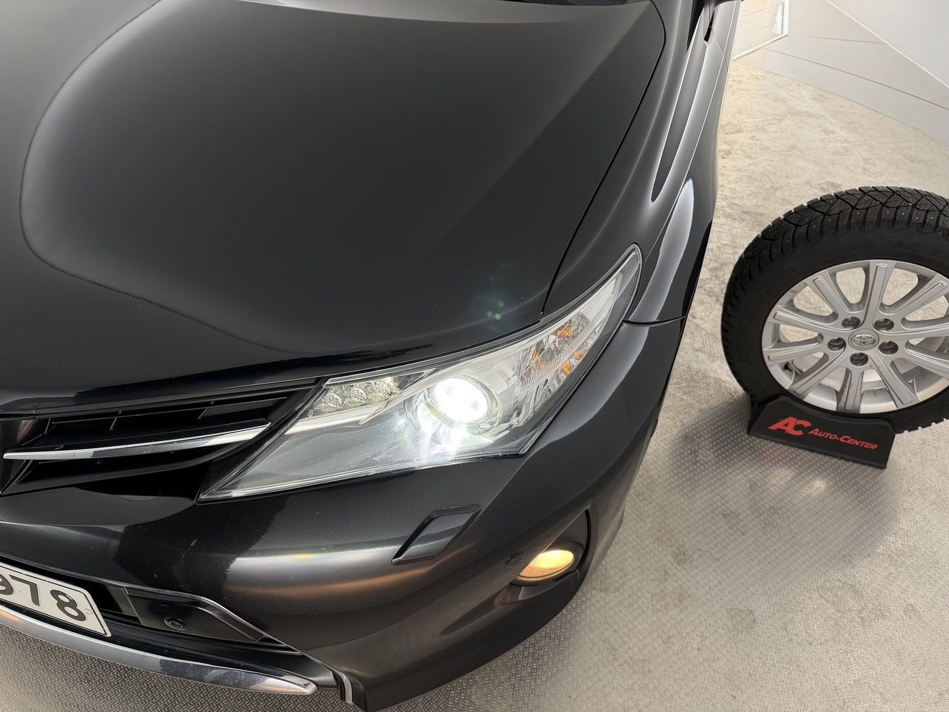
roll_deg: -5.2
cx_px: 474
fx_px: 658
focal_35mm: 24
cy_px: 356
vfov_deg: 56.8
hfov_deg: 71.6
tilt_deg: -39.4
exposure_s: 1/100
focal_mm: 6.76
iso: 160
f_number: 1.78
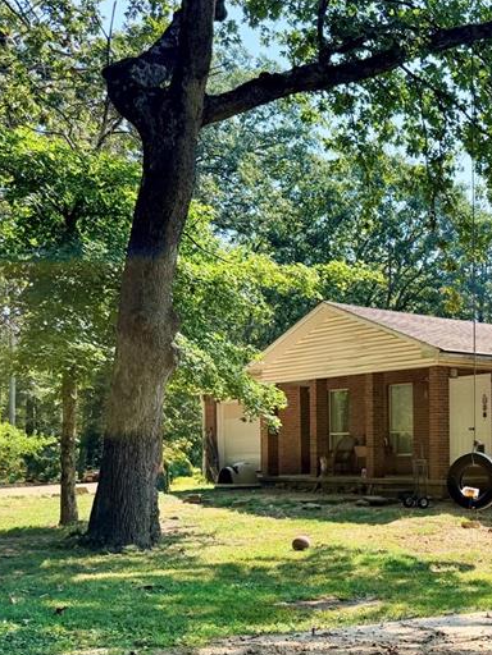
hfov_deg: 26.9
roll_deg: +1.4
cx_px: 583
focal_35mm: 48
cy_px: 446
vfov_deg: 39.1
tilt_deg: -2.3
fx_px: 910
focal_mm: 6.76
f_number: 1.78
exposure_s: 1/2000
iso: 100
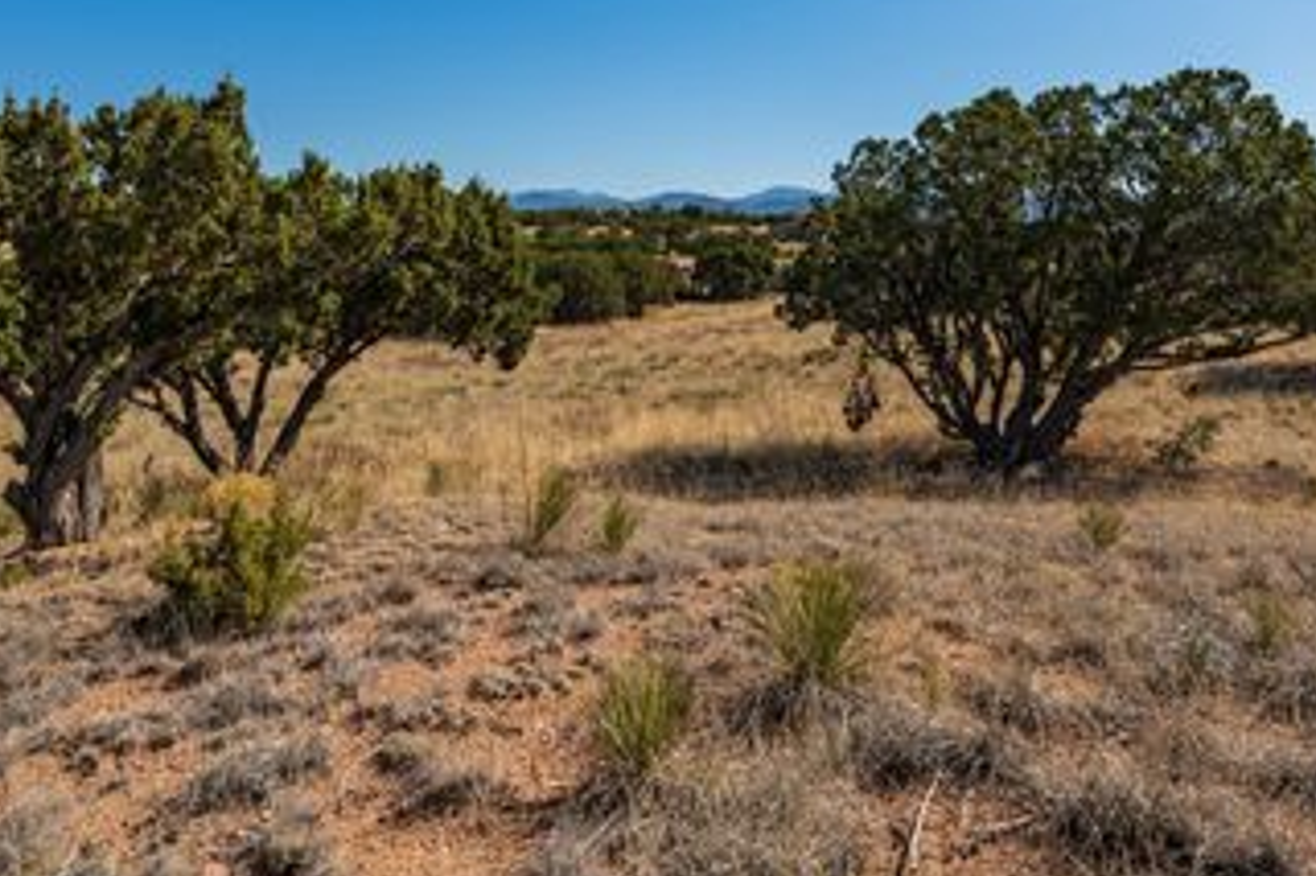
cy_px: 228
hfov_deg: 71.5
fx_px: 913
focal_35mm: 25
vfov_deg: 49.4
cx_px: 683
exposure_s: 1/8000
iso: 100
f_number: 2.8
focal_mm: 16
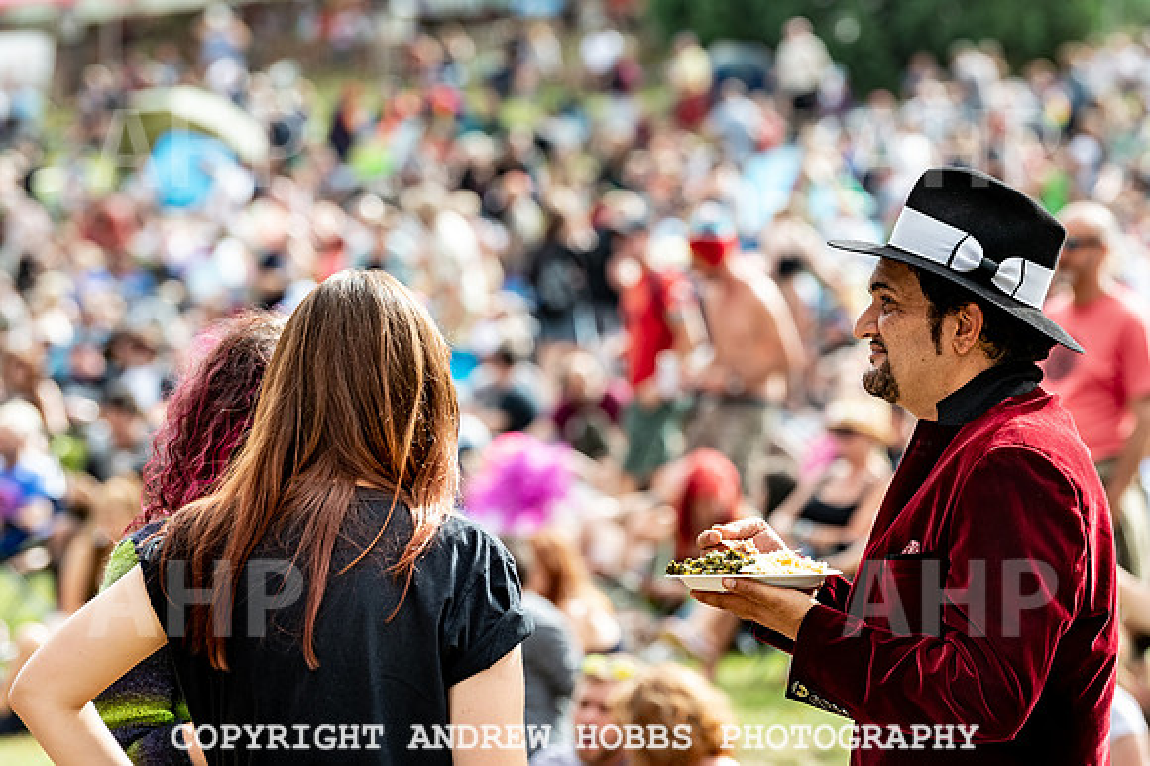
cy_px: 286
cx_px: 742
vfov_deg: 6.7
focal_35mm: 205
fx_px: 6534
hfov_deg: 10.1
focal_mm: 155
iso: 100
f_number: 4.5
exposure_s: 1/320
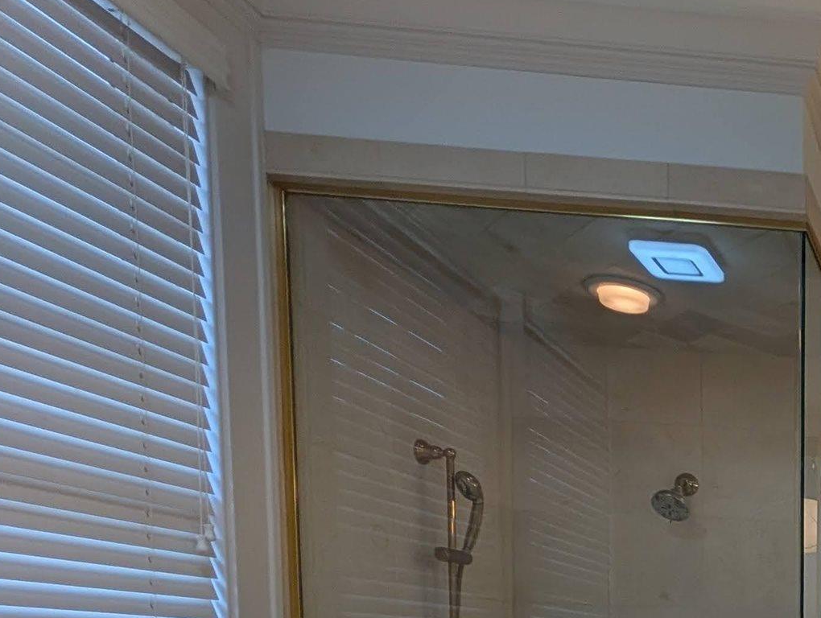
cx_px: 1080
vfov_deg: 32.8
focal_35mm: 36
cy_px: 740
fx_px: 855
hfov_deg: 34.8
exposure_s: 1/197
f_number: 1.7
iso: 46
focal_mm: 2.02
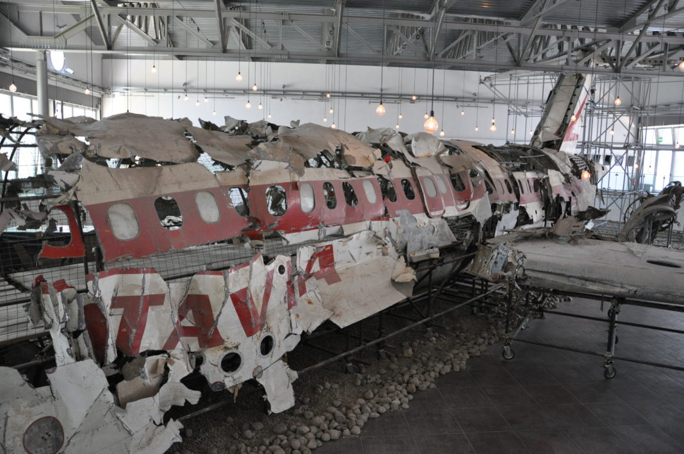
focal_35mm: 27
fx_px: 512
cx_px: 342
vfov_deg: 47.8
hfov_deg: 67.5
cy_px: 227
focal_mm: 18
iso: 1600
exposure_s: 1/25
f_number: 3.5
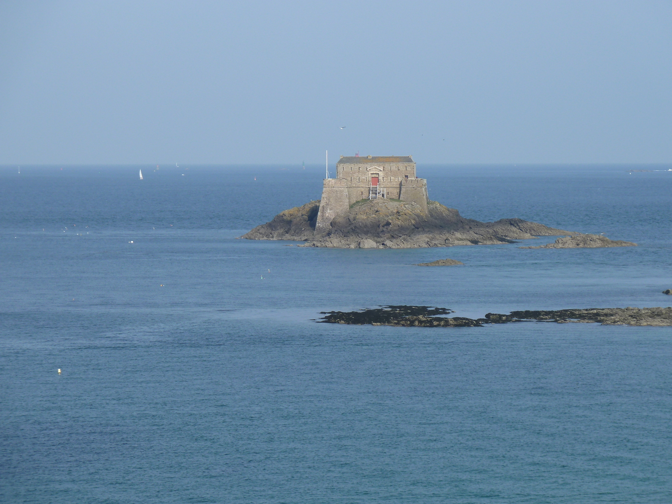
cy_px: 252
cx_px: 336
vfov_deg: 10.1
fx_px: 2854
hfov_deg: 13.4
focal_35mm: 147
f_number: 5
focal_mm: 24.1
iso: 80
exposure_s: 1/400
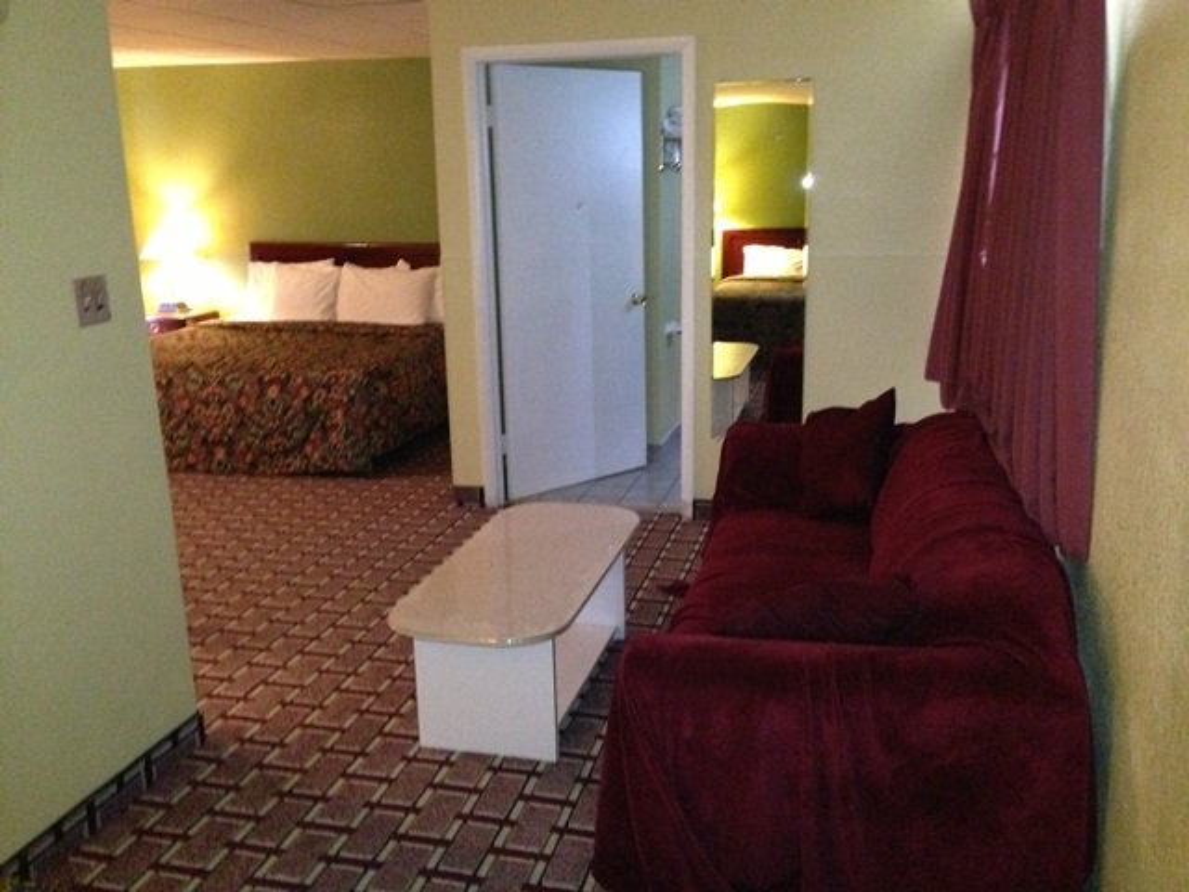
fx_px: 1133
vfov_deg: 42.9
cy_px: 446
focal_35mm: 33
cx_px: 594
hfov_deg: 55.4
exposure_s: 1/16
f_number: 2.4
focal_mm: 4.13
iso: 800
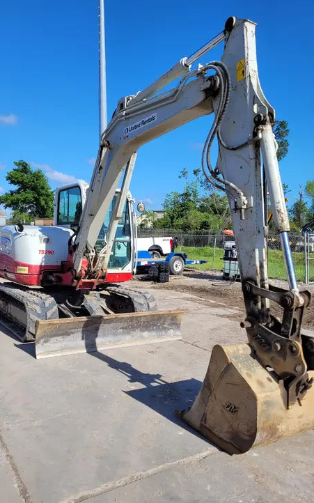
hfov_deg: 44.5
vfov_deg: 66.5
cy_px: 249
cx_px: 146
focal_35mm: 28
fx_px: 384
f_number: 1.8
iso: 40
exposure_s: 1/2384
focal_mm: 5.4
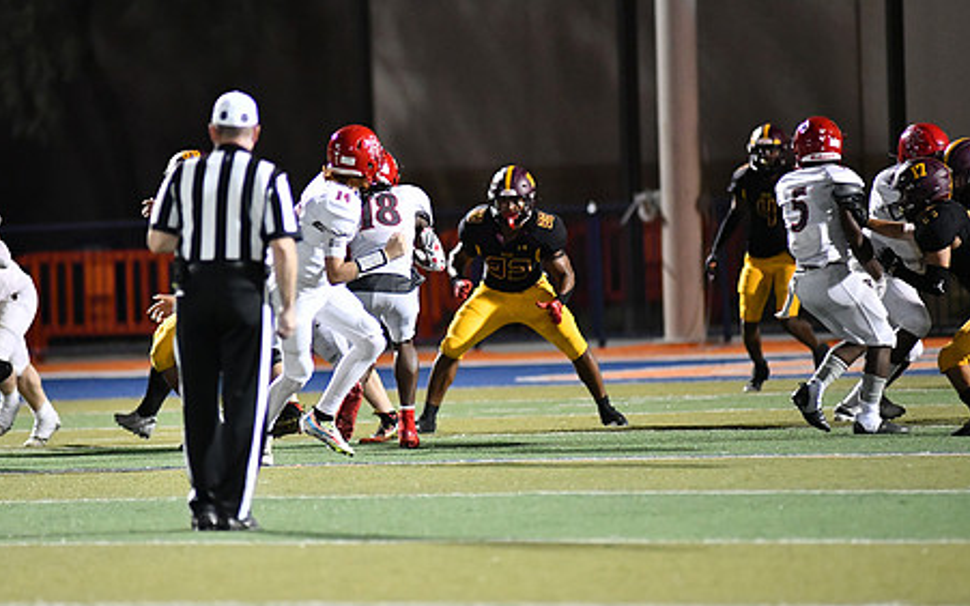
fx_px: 10391
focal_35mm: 393
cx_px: 374
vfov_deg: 3.3
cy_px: 259
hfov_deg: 5.3
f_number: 2.8
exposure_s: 1/1000
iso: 6400
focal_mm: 300
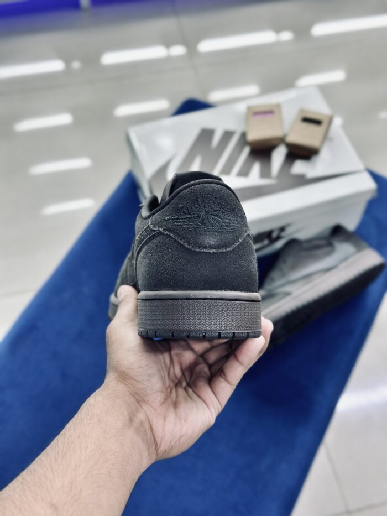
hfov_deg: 30.3
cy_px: 258
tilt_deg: -56.8
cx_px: 194
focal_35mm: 48
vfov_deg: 39.7
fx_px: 715
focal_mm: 6.86
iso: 80
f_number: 1.78
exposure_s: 1/100
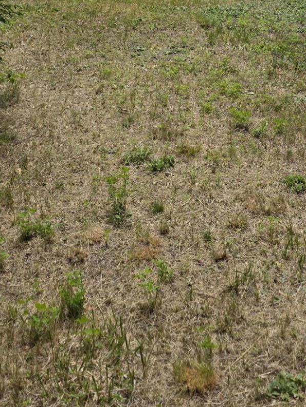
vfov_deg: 30.3
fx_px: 683
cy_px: -23
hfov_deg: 25.1
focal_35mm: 58
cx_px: 204
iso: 80
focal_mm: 6.3
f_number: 1.7
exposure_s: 1/4650
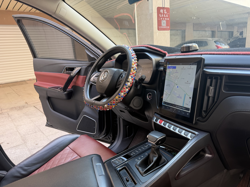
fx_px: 173
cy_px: 94
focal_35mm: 24
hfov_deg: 71.6
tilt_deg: -13.6
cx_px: 125
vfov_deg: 56.8
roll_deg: +3.6
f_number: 1.78
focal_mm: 6.76
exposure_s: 1/121
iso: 64
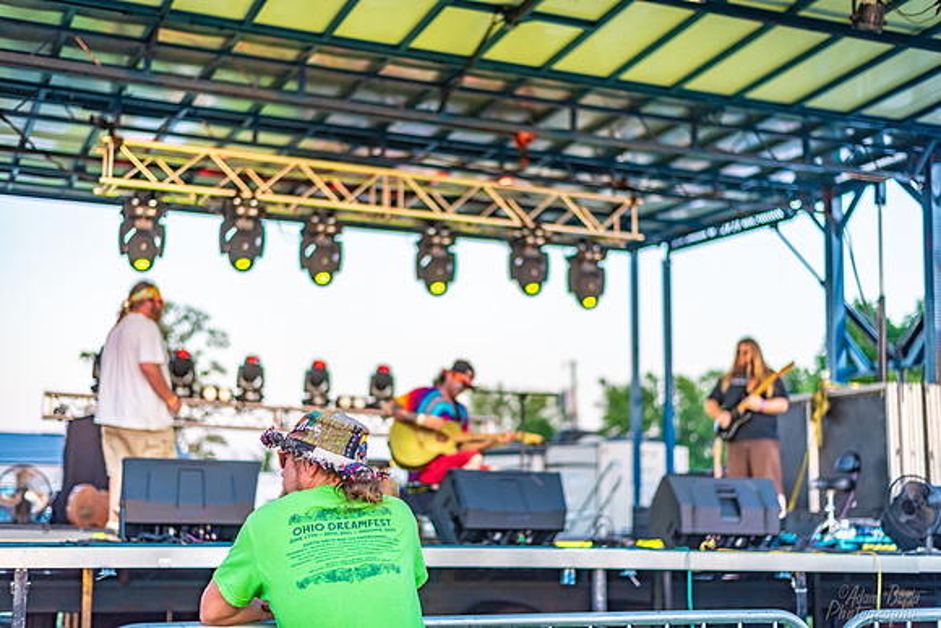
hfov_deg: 39.6
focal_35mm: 50
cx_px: 470
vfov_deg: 27.0
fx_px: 1307
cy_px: 314
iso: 500
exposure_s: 1/500
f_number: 1.8
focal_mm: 50
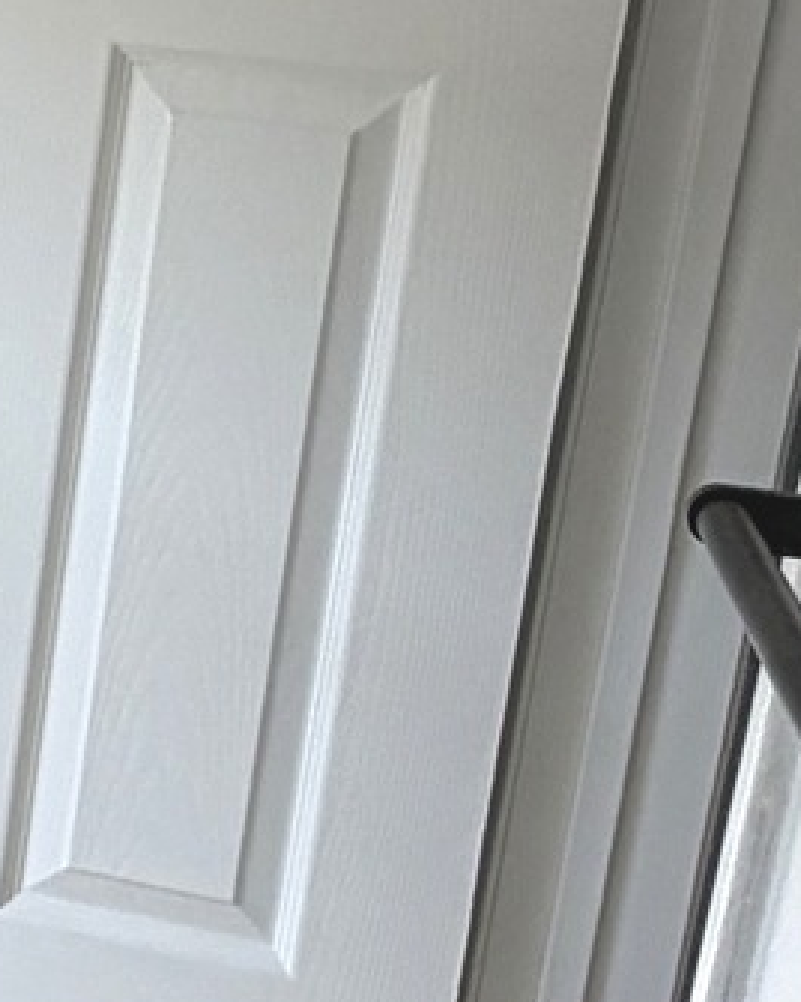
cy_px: 329
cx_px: -690
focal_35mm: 94
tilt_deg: -11.6
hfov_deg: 14.2
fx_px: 2786
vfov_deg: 20.3
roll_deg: -4.5
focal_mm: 2.22
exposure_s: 1/233
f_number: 2.2
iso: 50
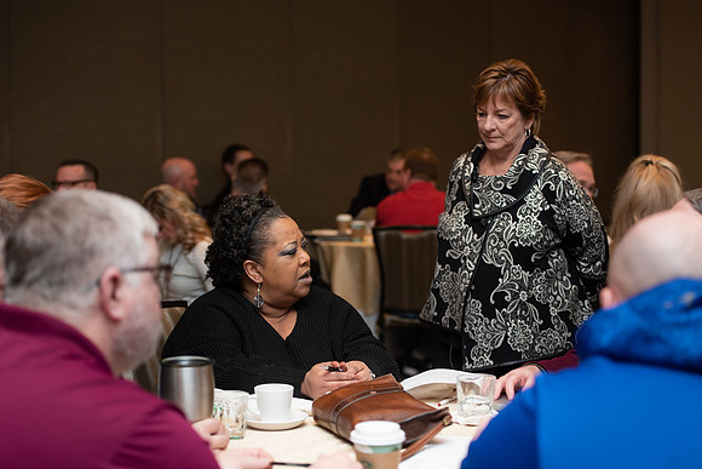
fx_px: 1365
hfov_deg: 28.8
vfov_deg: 19.5
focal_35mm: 70
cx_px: 351
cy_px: 234
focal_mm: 70
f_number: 3.5
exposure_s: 1/160
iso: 800
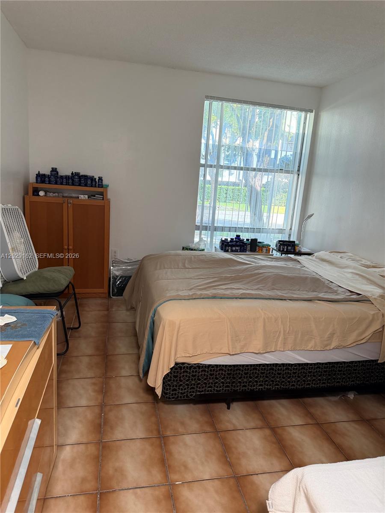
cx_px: 192
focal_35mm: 24
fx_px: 356
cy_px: 256
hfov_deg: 56.8
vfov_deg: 71.6
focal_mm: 6.76
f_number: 1.78
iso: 160
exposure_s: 1/60
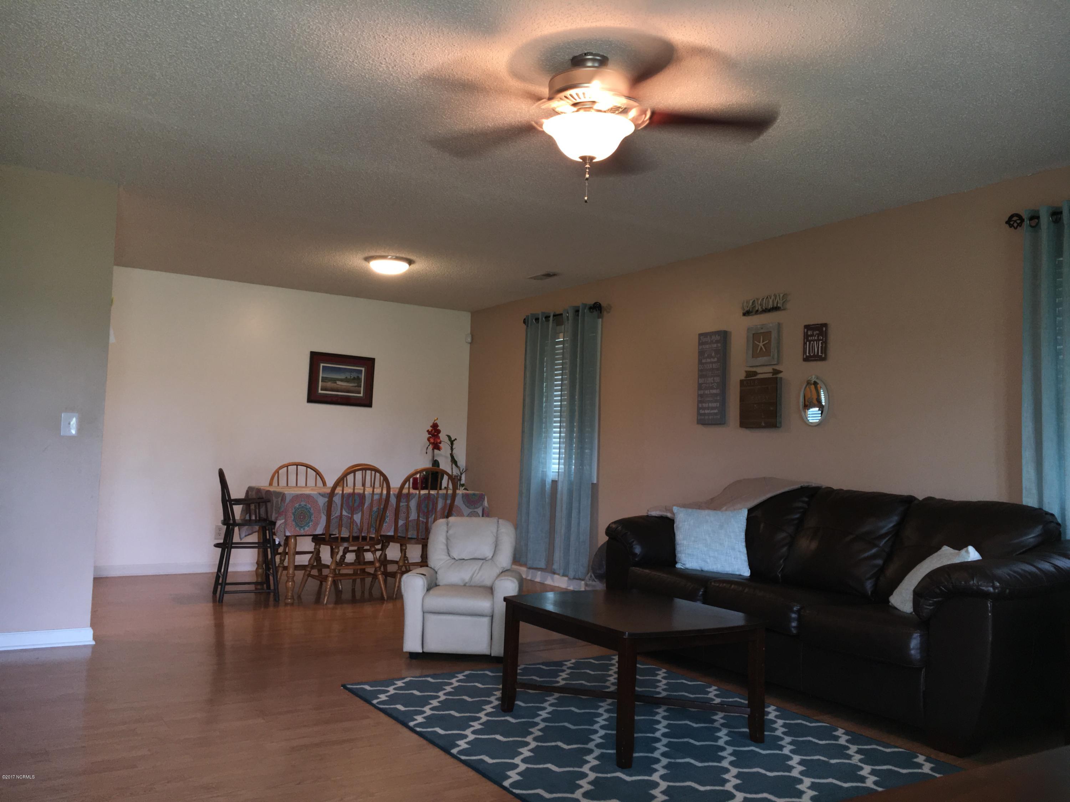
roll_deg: -2.7
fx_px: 896
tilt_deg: +2.6
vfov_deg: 48.2
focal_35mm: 29
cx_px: 535
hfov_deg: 61.7
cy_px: 401
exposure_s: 1/30
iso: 40
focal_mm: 4.15
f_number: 2.2
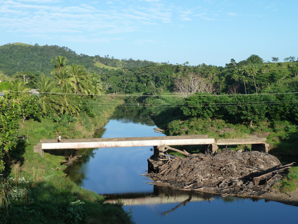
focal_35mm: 48
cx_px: 149
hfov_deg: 39.7
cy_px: 112
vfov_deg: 30.3
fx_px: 413
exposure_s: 1/320
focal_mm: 7.9
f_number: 4
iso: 125
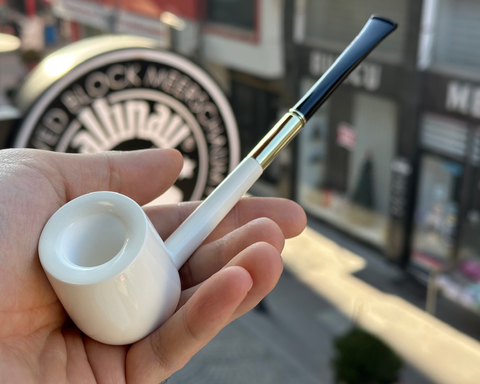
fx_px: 725
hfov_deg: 36.6
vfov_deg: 29.7
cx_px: 231
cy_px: 191
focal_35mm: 51
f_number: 1.78
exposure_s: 1/448
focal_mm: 6.86
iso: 64
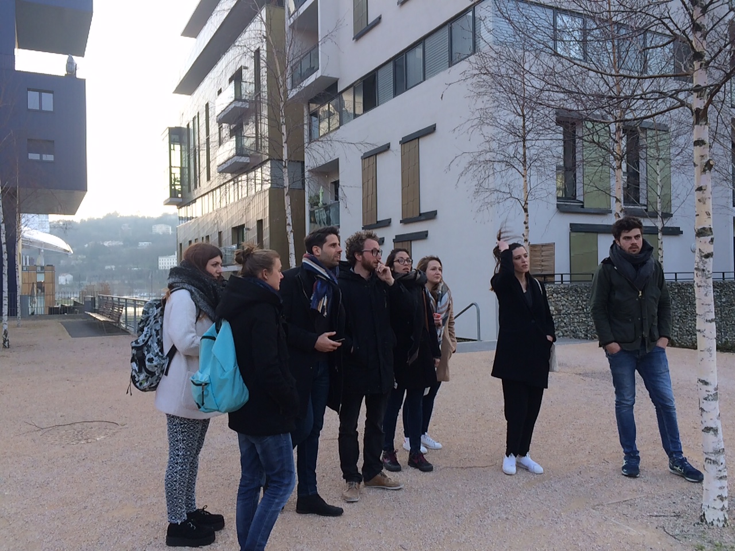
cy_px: 276
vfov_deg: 48.2
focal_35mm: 29
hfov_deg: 61.7
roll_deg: +0.2
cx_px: 368
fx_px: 616
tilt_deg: +0.3
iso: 32
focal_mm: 4.15
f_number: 2.2
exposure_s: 1/164
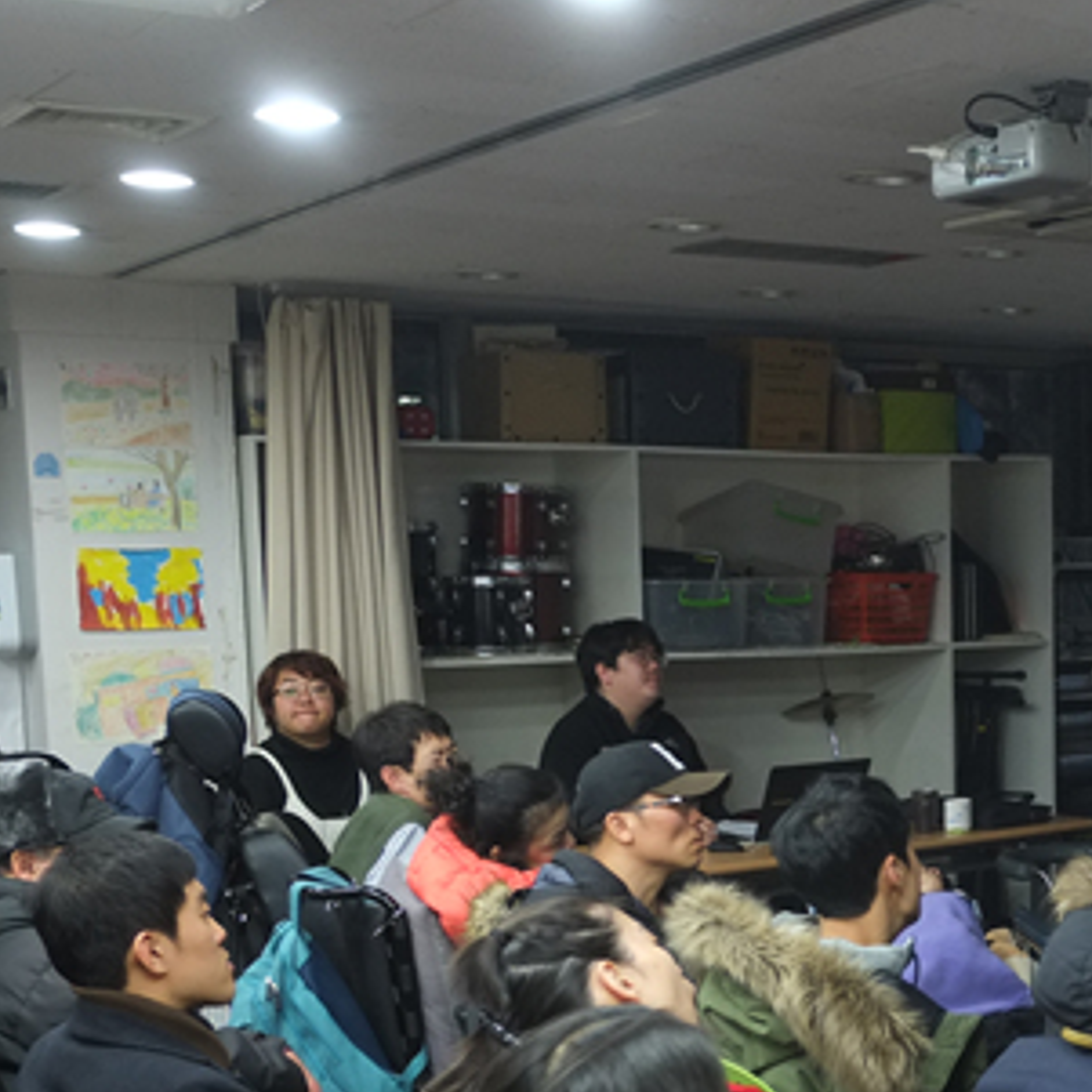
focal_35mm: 61
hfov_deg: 26.1
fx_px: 2177
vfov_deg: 27.6
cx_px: 1183
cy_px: 858
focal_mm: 18
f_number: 4
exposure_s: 1/38
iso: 1250
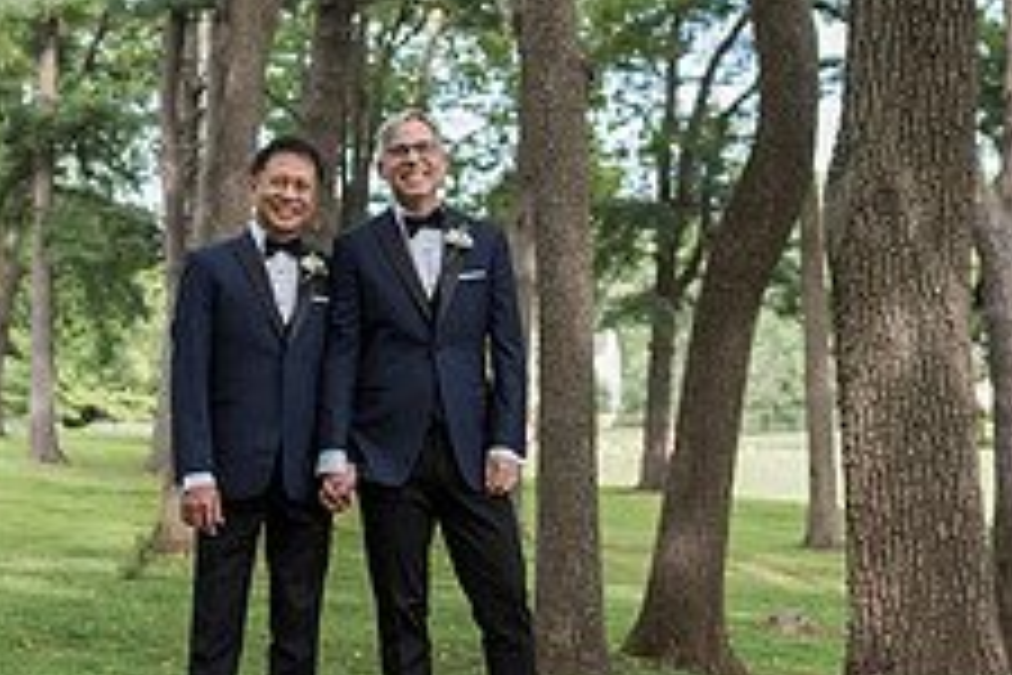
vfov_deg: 17.5
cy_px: -18
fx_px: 2136
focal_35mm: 76
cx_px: 346
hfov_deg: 26.5
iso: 400
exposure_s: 1/800
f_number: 2.8
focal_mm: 38
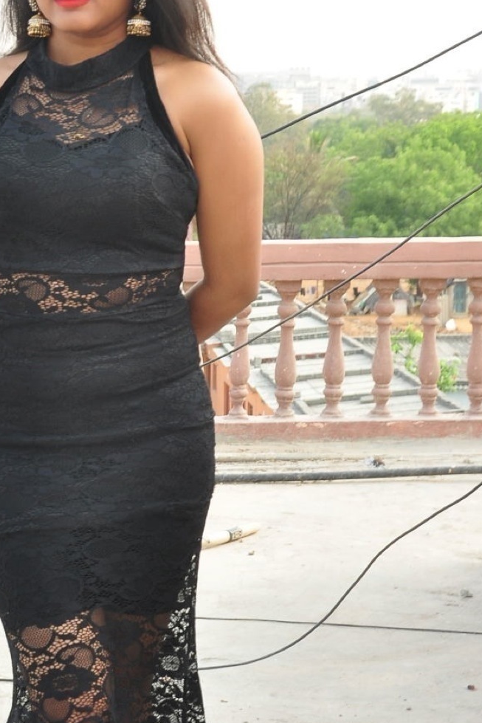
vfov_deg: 24.4
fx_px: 1666
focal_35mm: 83
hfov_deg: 16.3
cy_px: 448
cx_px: 82
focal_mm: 30
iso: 400
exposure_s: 1/125
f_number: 7.1
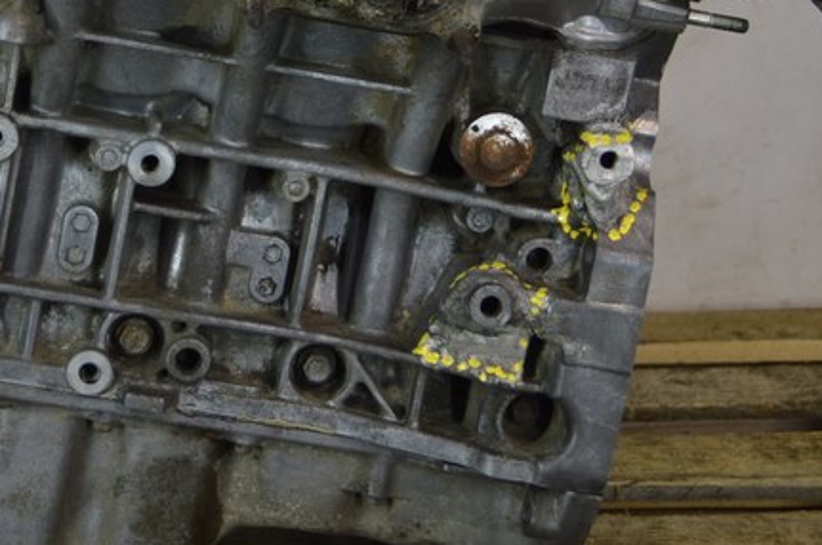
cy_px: 43
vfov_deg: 12.6
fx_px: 2439
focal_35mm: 107
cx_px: 259
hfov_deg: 19.1
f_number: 4.2
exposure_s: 1/80
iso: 400
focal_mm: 30
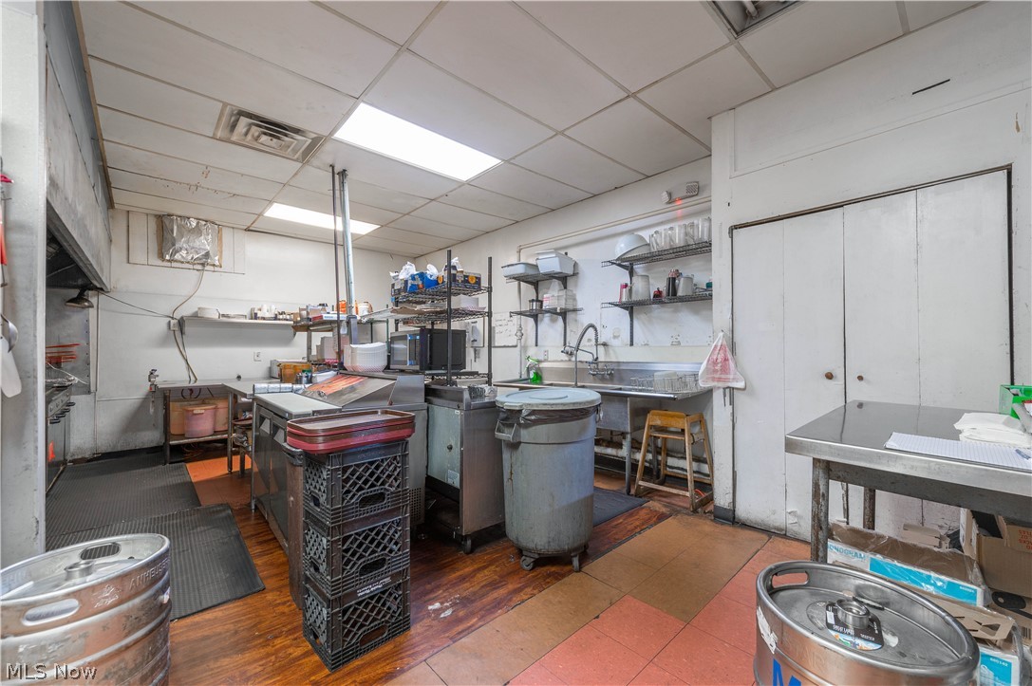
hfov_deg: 104.3
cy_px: 343
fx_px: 401
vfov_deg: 81.1
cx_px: 516
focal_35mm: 14
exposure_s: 1/1.25
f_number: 8
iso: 200
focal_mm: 14
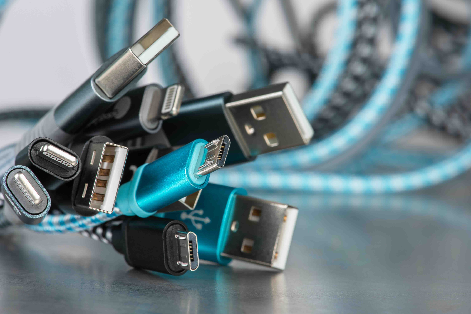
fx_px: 1374
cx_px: 236
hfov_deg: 19.4
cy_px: 157
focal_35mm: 105
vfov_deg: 13.1
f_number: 25
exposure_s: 1/60
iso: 64
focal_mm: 105
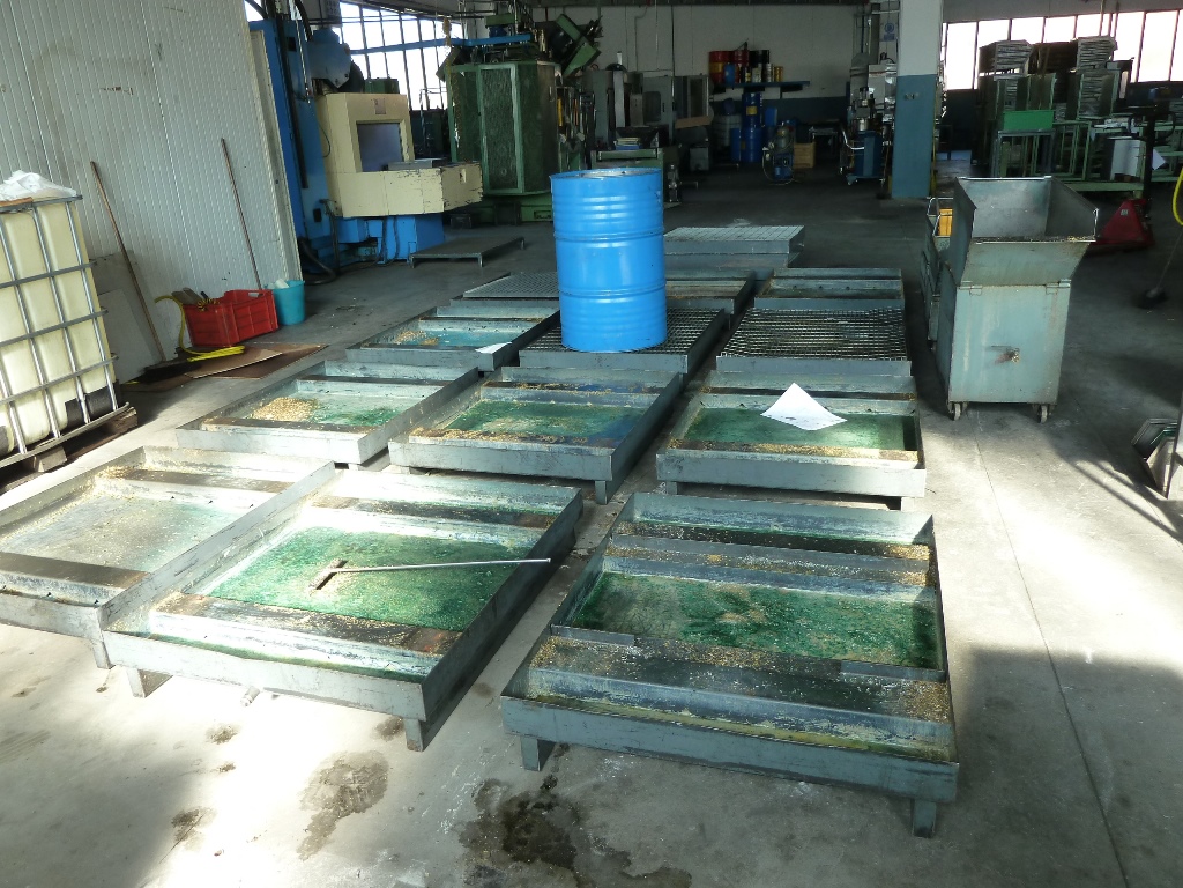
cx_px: 592
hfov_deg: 69.4
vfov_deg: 54.9
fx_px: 854
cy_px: 444
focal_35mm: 25
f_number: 3.3
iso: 125
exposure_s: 1/40
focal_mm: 4.1
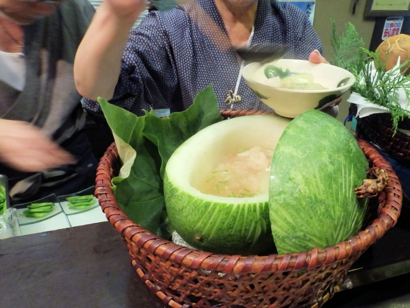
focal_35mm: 22
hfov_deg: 76.4
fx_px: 261
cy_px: 154
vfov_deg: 61.1
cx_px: 205
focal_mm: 4
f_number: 3.4
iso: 800
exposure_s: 1/20
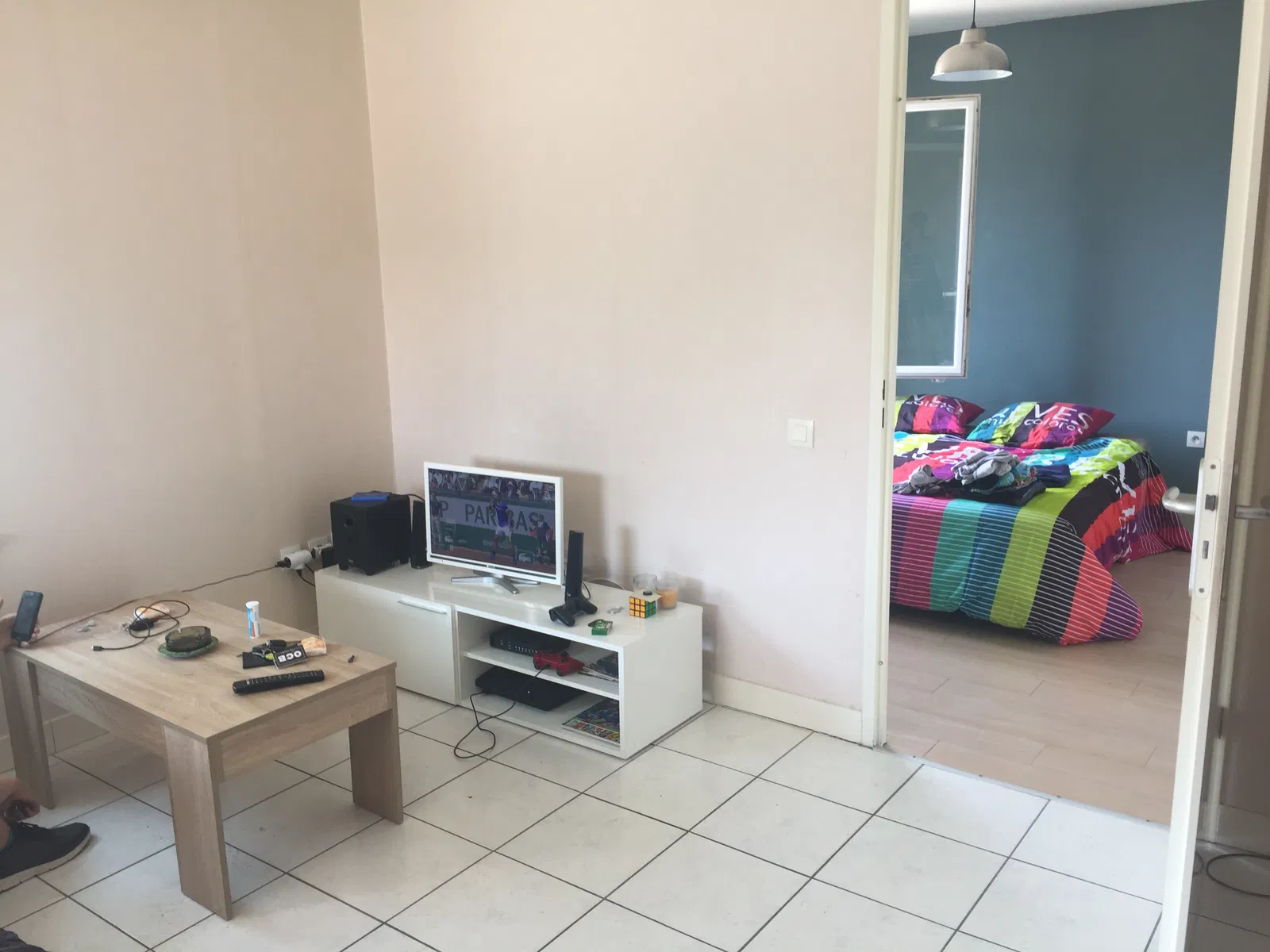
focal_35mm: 29
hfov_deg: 61.7
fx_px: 1064
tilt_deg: -12.2
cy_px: 476
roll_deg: -0.5
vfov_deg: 48.2
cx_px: 635
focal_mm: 4.15
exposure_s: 1/50
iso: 32
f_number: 2.2
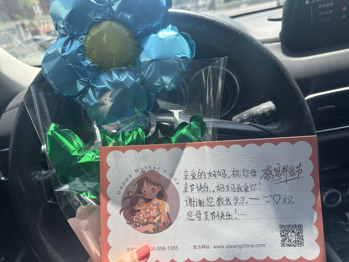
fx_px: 242
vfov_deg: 56.8
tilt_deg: -26.9
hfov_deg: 71.6
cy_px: 131
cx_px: 174
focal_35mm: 24
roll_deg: +12.2
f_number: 1.78
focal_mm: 6.86
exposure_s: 1/935
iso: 80
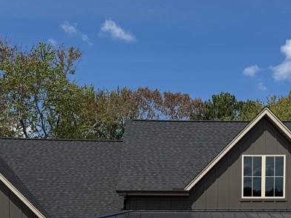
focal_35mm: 63
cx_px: 184
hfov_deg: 30.6
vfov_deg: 21.4
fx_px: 530
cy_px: 270
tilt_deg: -1.5
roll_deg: +0.1
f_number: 1.78
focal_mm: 6.76
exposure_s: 1/9009
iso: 80
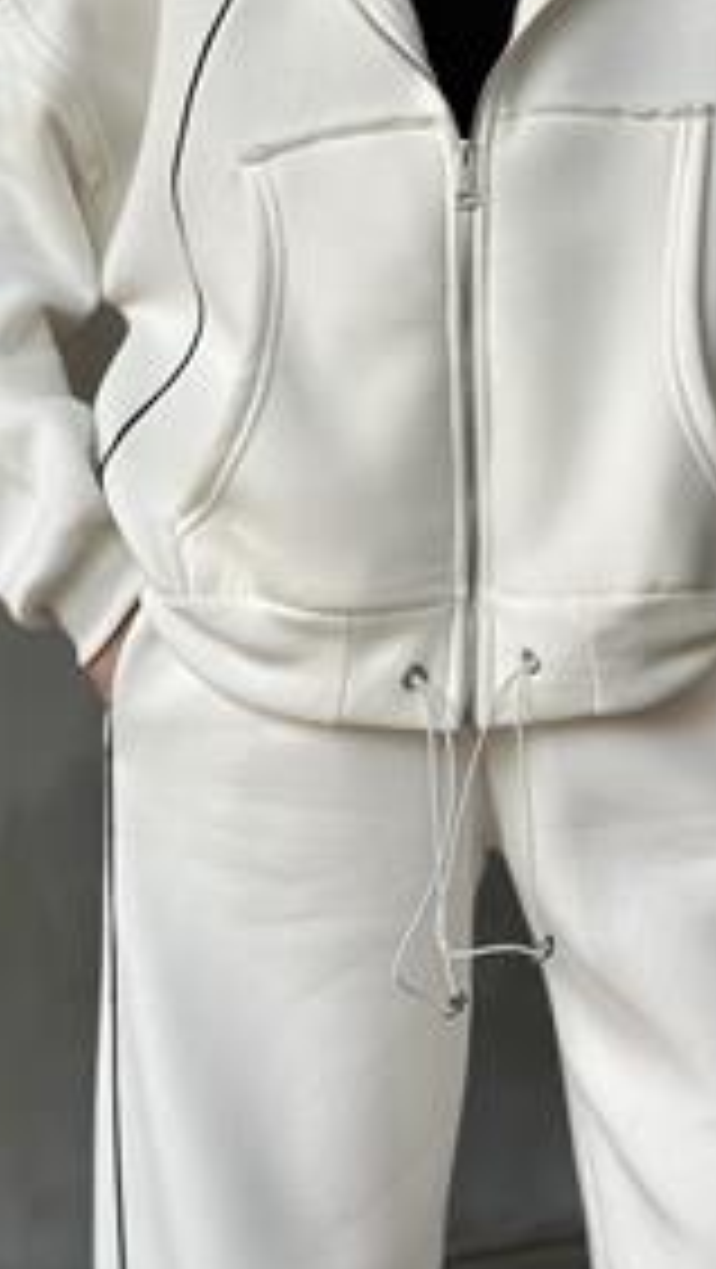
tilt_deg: +1.7
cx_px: 500
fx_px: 2662
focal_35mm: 79
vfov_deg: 26.8
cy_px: 522
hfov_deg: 15.3
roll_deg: -0.7
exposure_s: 1/121
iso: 125
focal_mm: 6.86
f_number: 1.78
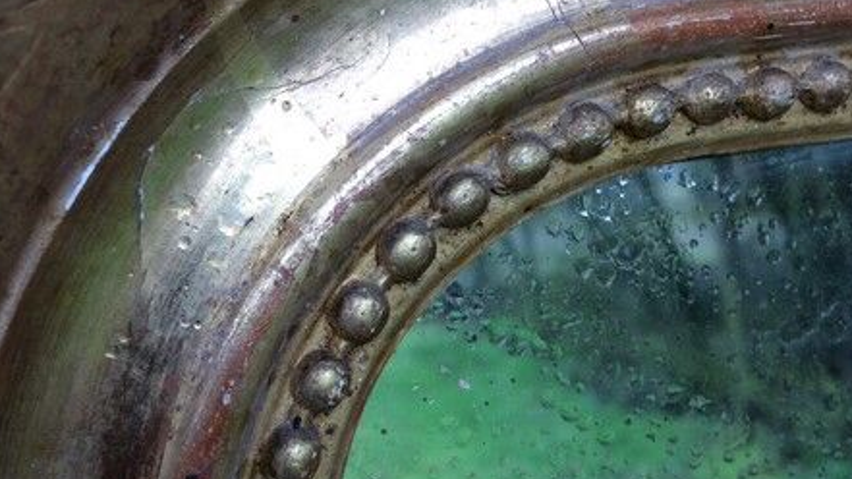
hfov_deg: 47.4
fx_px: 971
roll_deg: +0.7
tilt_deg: -20.4
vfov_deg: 27.7
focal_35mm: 43
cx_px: 429
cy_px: 218
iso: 32
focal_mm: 4.15
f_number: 2.2
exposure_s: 1/50
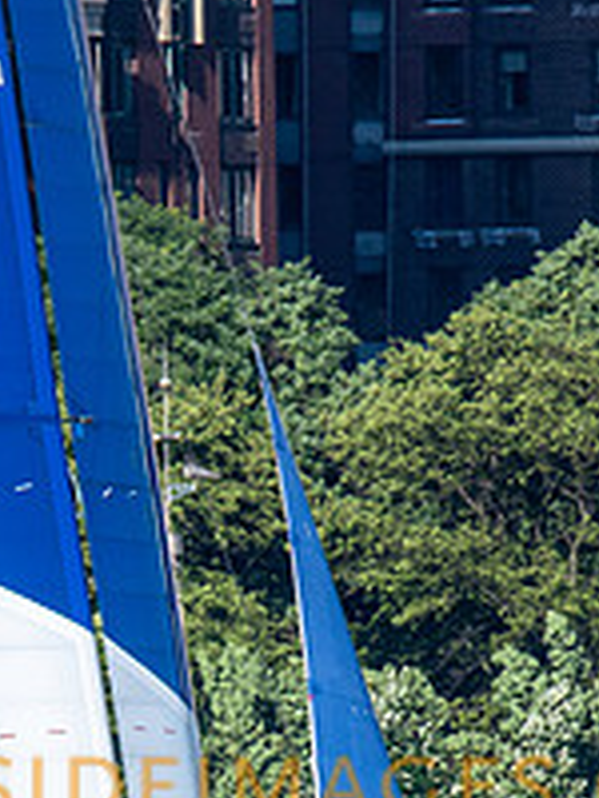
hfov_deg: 0.7
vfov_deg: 1.0
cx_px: 133
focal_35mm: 2064
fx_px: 47621
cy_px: 769
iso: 640
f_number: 5.6
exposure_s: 1/2500
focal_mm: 420
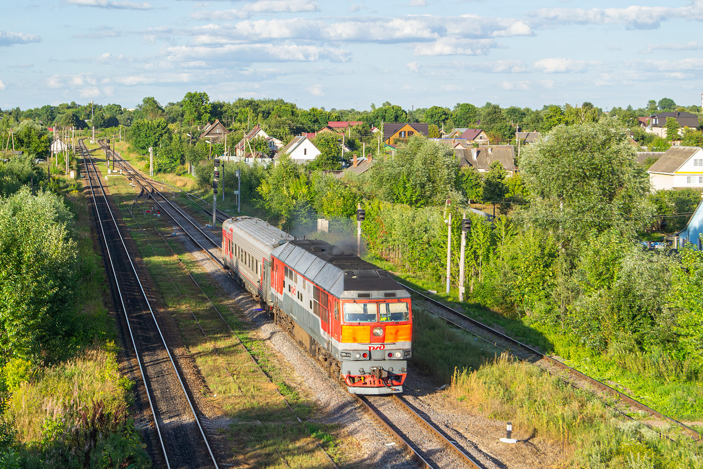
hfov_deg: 41.1
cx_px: 352
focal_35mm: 48
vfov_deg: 28.1
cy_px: 234
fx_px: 937
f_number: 11
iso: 800
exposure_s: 1/500
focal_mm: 32
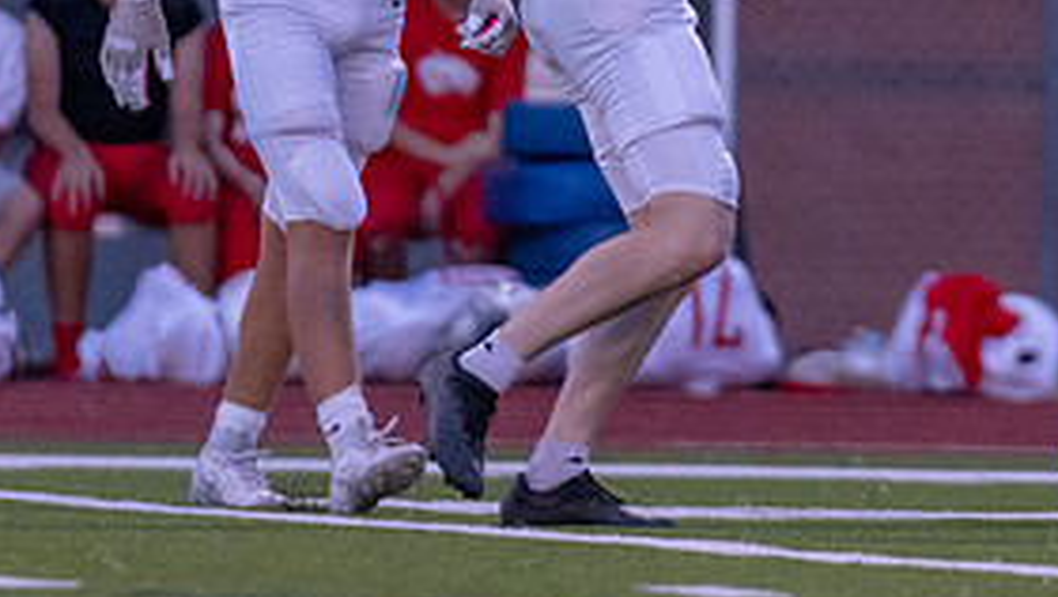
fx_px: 26840
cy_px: -29
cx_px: 981
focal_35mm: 956
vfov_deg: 1.3
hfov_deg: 2.3
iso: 2500
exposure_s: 1/1250
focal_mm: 200
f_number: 2.8
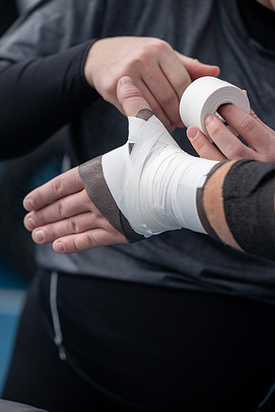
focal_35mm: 144
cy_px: 207
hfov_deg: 9.5
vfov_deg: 14.3
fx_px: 1650
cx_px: 135
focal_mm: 140
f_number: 4
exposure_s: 1/1600
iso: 250
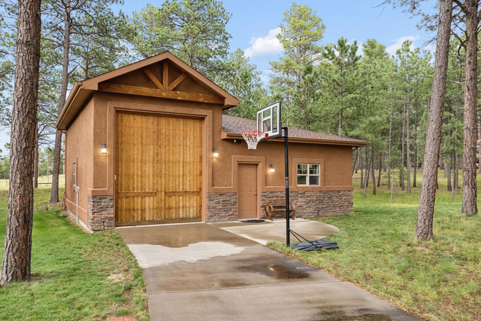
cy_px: 176
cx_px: 217
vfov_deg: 49.5
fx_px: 348
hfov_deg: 69.2
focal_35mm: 26
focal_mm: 20
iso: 200
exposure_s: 1/25
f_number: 9
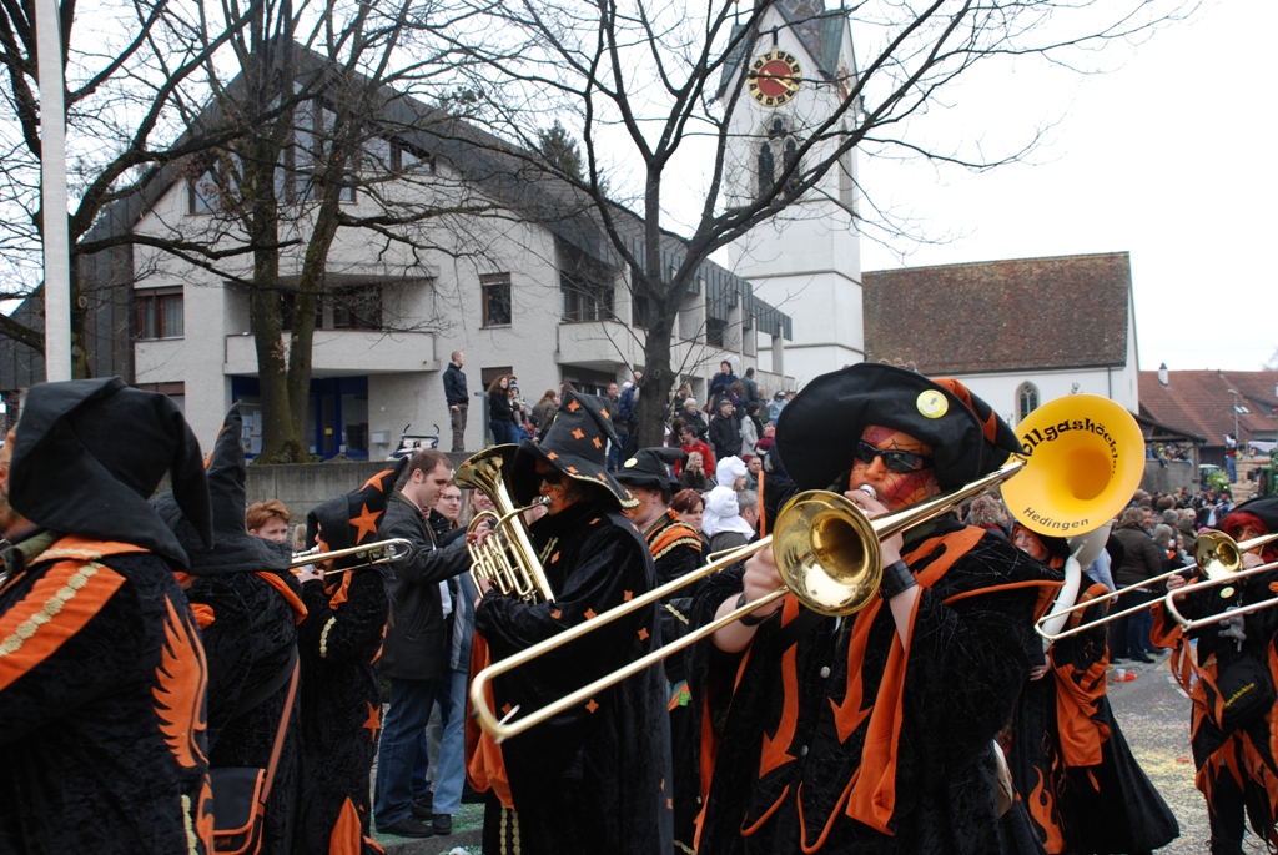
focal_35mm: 39
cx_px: 639
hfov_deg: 49.5
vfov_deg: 34.3
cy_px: 428
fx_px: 1386
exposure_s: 1/125
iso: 160
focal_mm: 26
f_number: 5.6
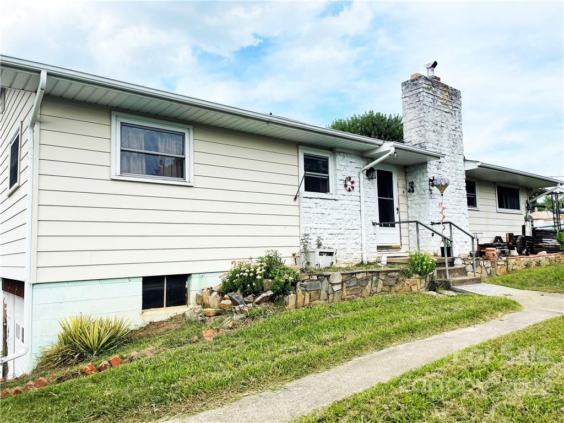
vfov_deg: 53.1
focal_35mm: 26
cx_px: 282
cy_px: 212
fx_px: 424
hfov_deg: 67.3
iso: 32
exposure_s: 1/3257
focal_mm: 5.1
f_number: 1.6
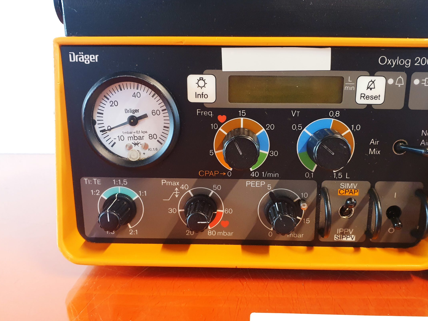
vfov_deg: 45.4
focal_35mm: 31
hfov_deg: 58.2
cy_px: 175
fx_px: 383
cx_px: 237
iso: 250
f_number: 2.4
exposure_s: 1/33
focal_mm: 4.3
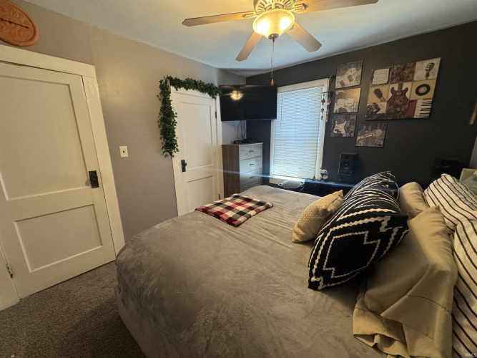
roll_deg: +1.0
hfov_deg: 102.1
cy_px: 179
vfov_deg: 85.7
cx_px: 238
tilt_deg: -13.9
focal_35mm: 14
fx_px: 193
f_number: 2.2
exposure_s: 1/60
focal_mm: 2.22
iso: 400
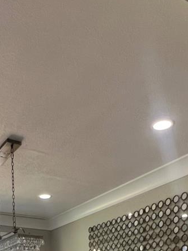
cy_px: 329
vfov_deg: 32.2
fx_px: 319
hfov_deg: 32.6
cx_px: 64
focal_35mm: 44
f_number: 1.8
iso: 200
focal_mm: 1.57
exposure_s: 1/120
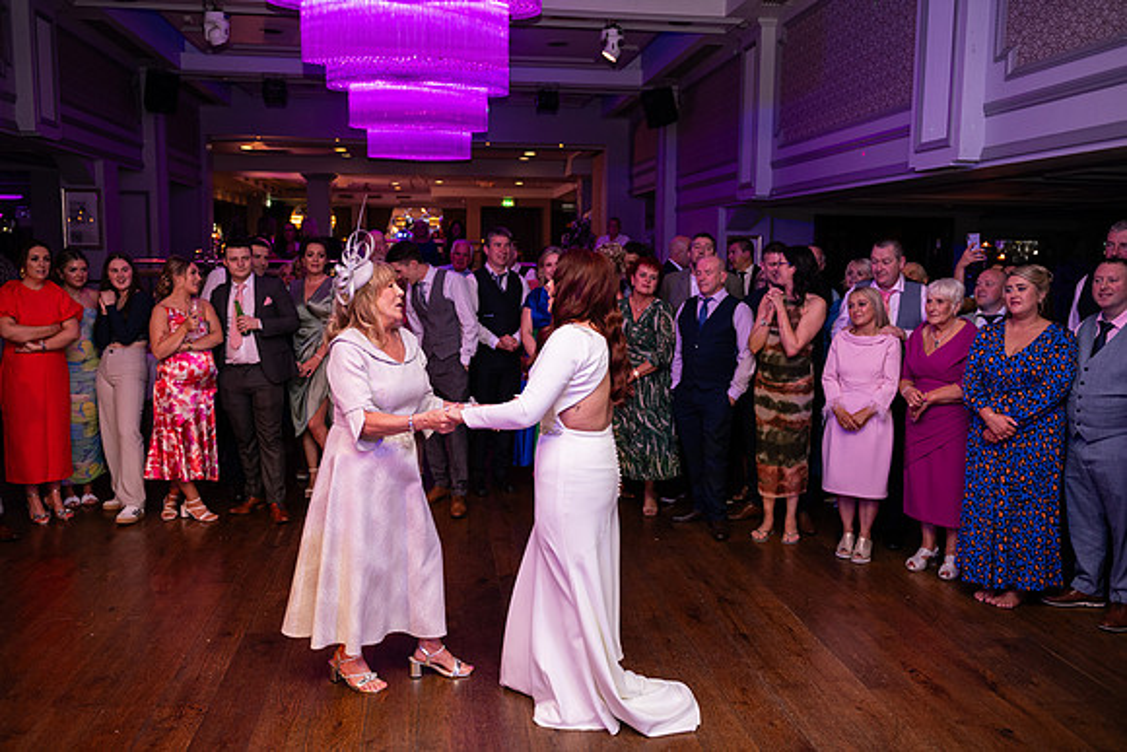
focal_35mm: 31
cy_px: 376
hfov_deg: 60.3
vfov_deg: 42.3
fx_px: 971
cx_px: 564
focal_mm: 31
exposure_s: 1/160
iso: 500
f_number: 3.5
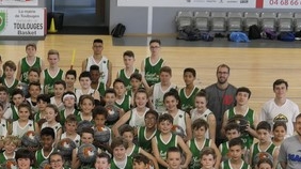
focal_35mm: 104
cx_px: 60
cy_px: 119
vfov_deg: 11.6
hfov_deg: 20.3
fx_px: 829
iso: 400
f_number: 2.8
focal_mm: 14.2
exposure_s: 1/80
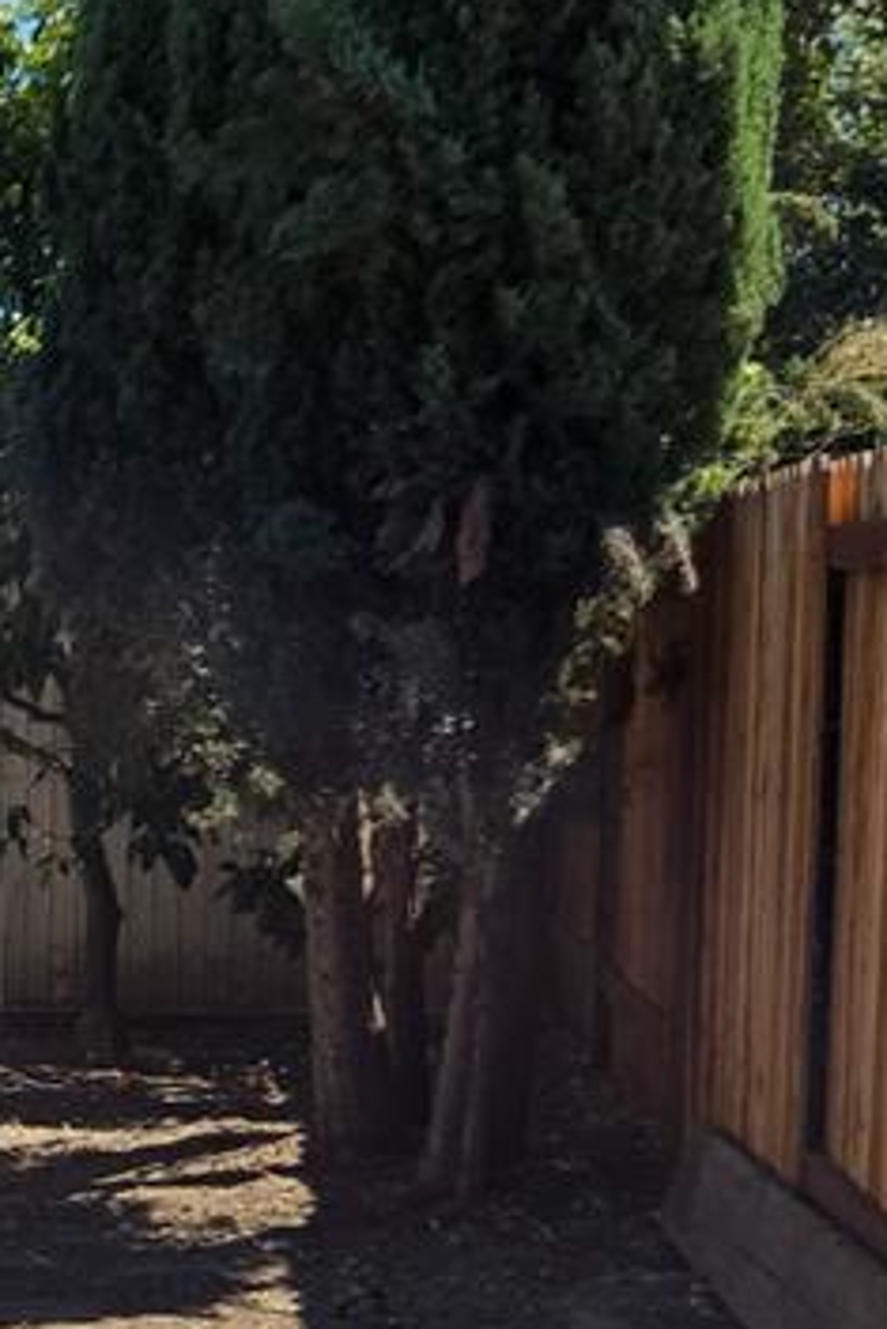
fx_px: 3766
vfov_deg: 19.9
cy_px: 997
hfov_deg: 12.5
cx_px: -598
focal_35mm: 102
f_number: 1.8
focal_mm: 5.4
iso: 80
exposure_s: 1/2985
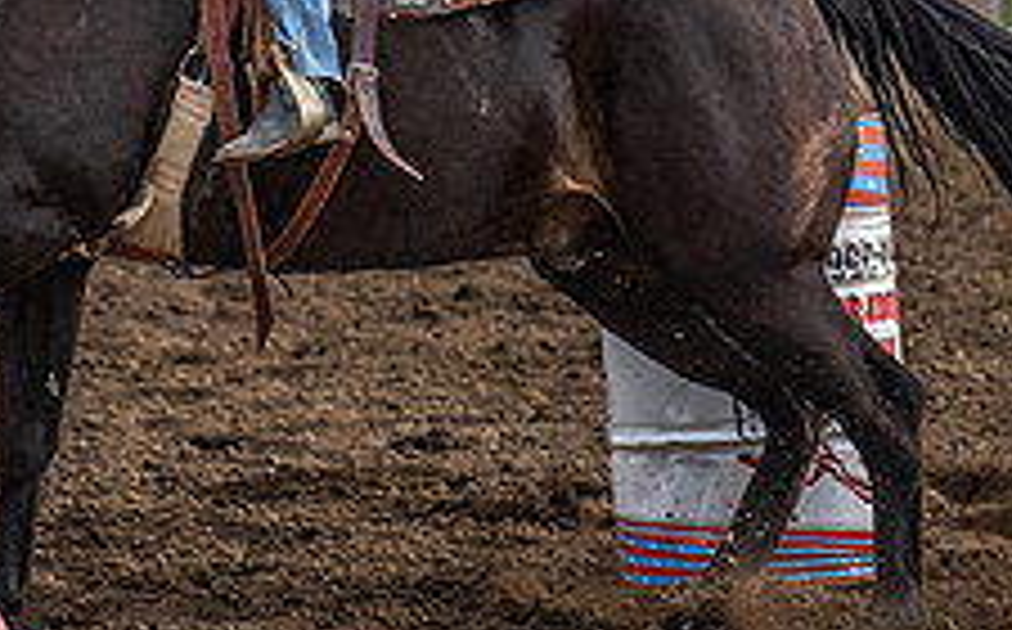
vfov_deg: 3.0
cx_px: -12
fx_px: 12093
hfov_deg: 4.8
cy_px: -241
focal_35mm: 439
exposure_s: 1/8000
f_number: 2.8
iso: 1250
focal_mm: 120
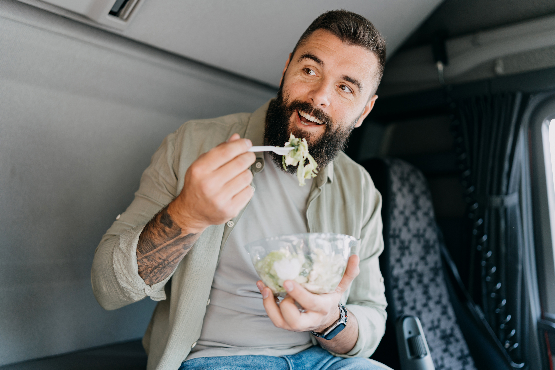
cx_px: 278
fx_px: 540
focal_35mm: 35
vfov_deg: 37.9
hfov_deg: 54.4
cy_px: 185
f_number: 1.4
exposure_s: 1/250
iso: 200
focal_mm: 35
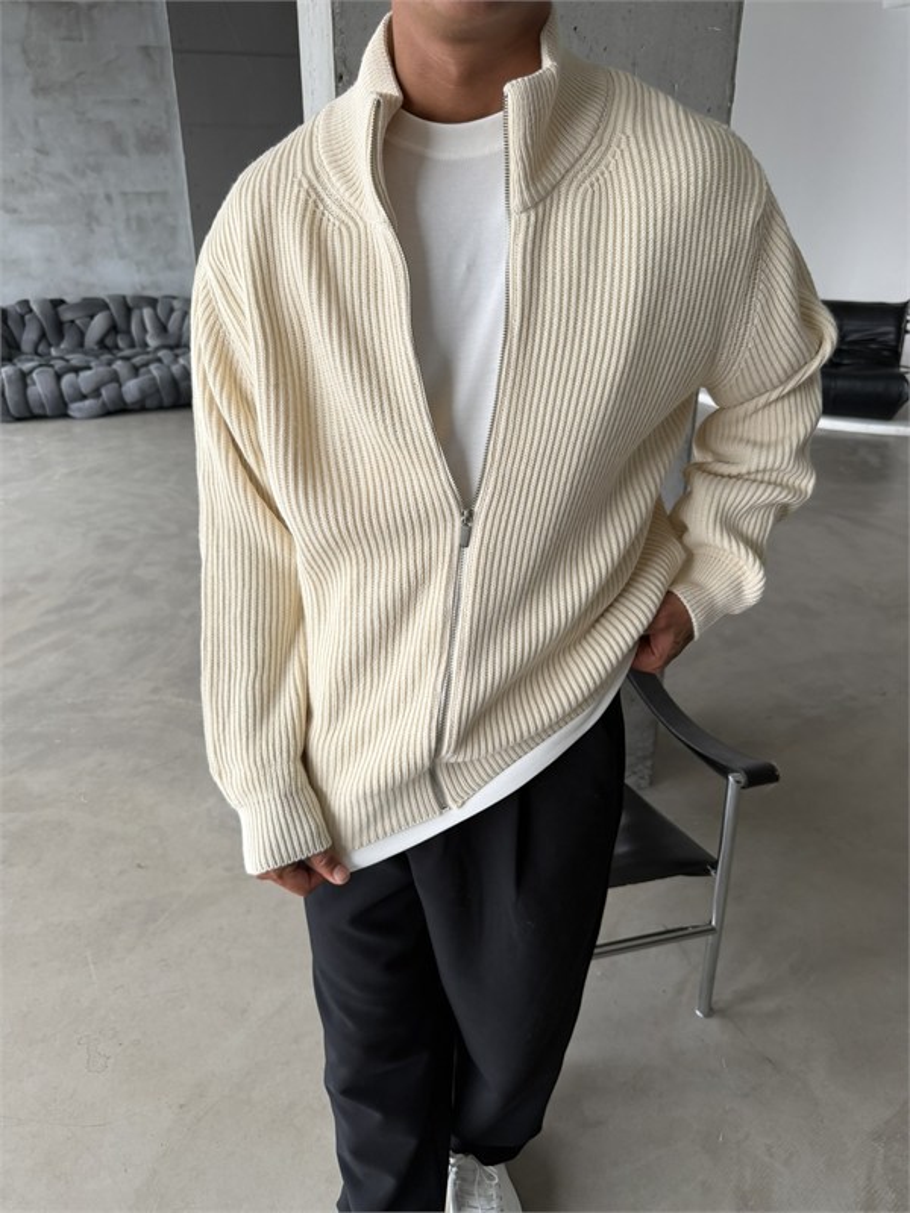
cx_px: 455
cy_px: 606
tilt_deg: -26.1
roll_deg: -0.4
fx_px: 841
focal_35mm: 24
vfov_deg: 71.6
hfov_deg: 56.8
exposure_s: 1/121
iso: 160
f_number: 1.78
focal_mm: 6.76
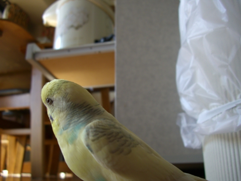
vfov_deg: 37.7
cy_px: 90
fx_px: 265
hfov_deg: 49.0
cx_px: 120
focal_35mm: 38
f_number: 2.8
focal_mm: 7.9
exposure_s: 1/160
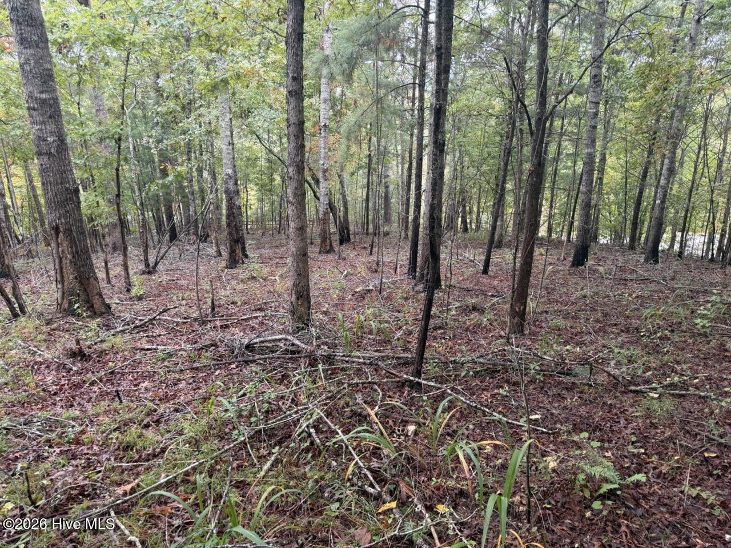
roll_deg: -0.7
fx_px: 507
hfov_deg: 71.6
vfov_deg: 56.8
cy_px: 274
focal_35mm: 24
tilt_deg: -18.3
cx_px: 366
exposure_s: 1/121
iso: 125
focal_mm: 6.76
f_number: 1.78
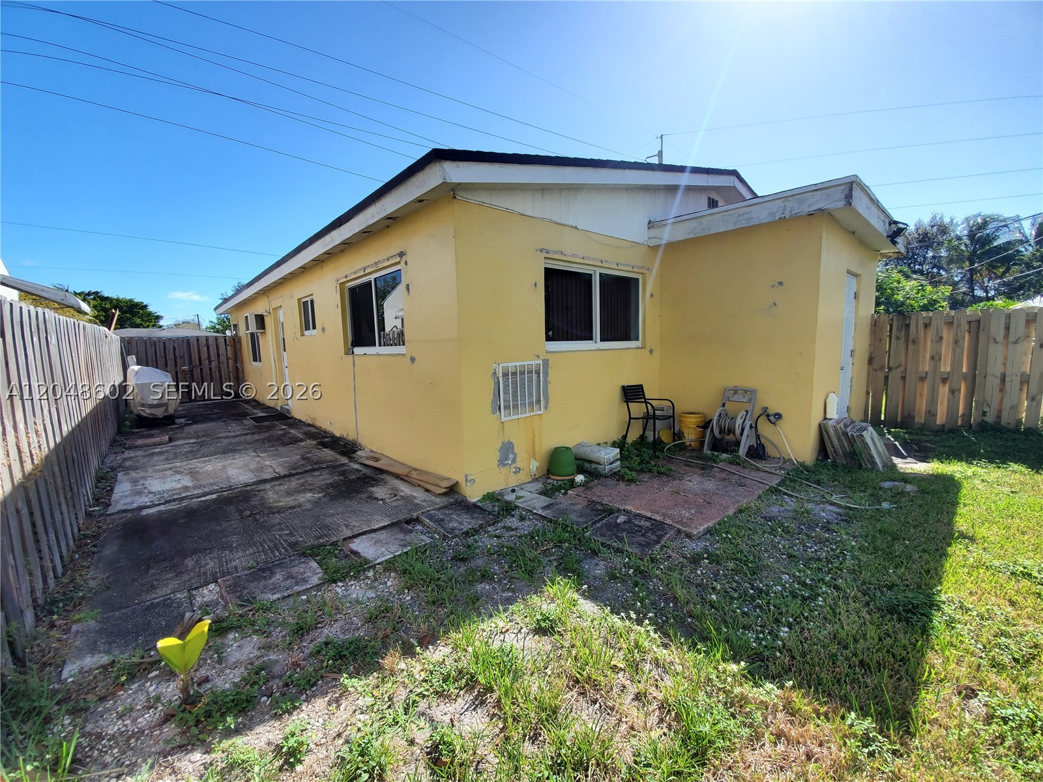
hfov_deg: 106.2
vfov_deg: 89.9
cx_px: 522
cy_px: 391
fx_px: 392
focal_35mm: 13
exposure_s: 1/651
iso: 50
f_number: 2.2
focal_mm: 1.8
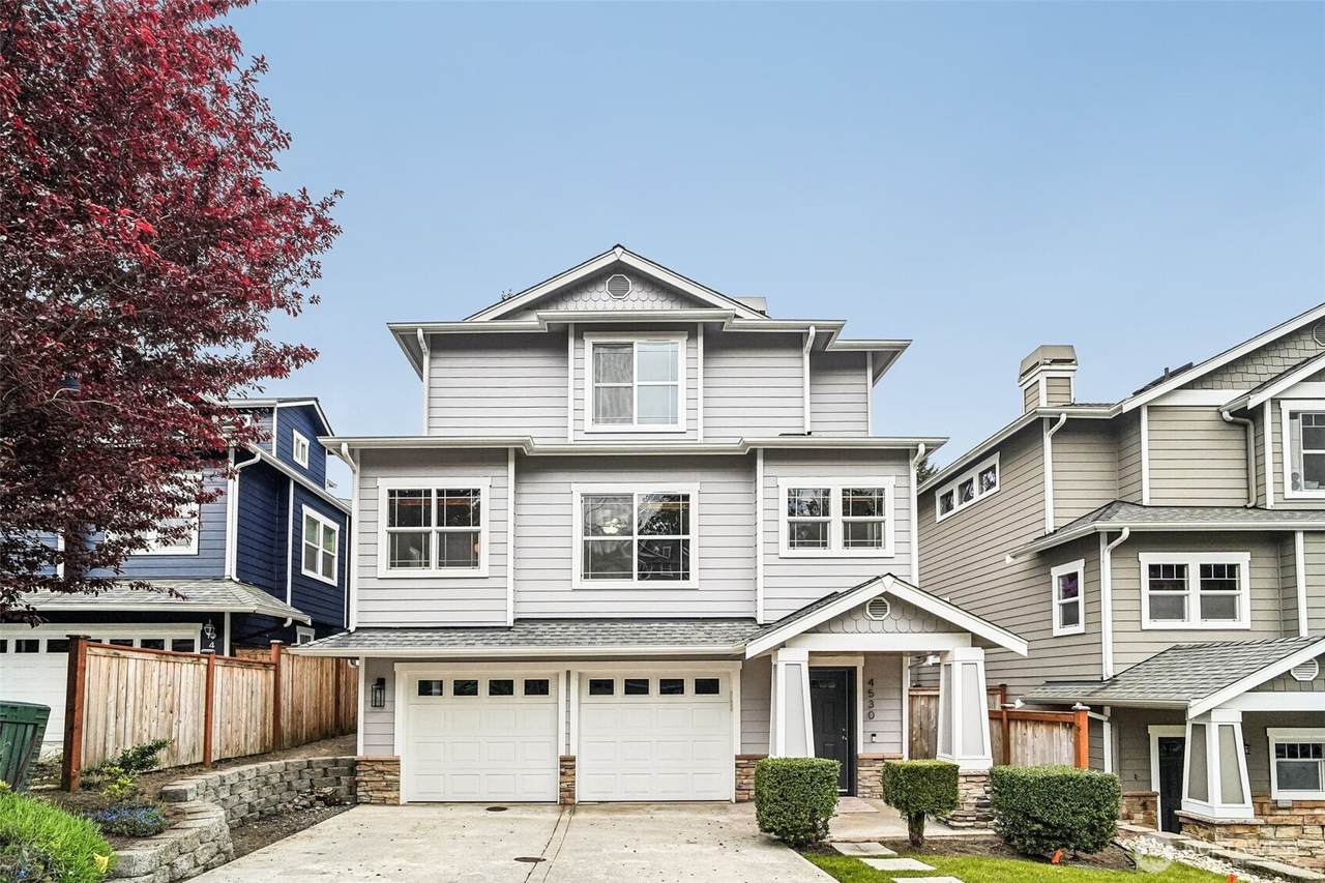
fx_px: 589
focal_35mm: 16
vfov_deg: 73.7
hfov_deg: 96.7
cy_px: 442
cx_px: 662
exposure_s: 1/640
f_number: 8
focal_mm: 16
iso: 1600
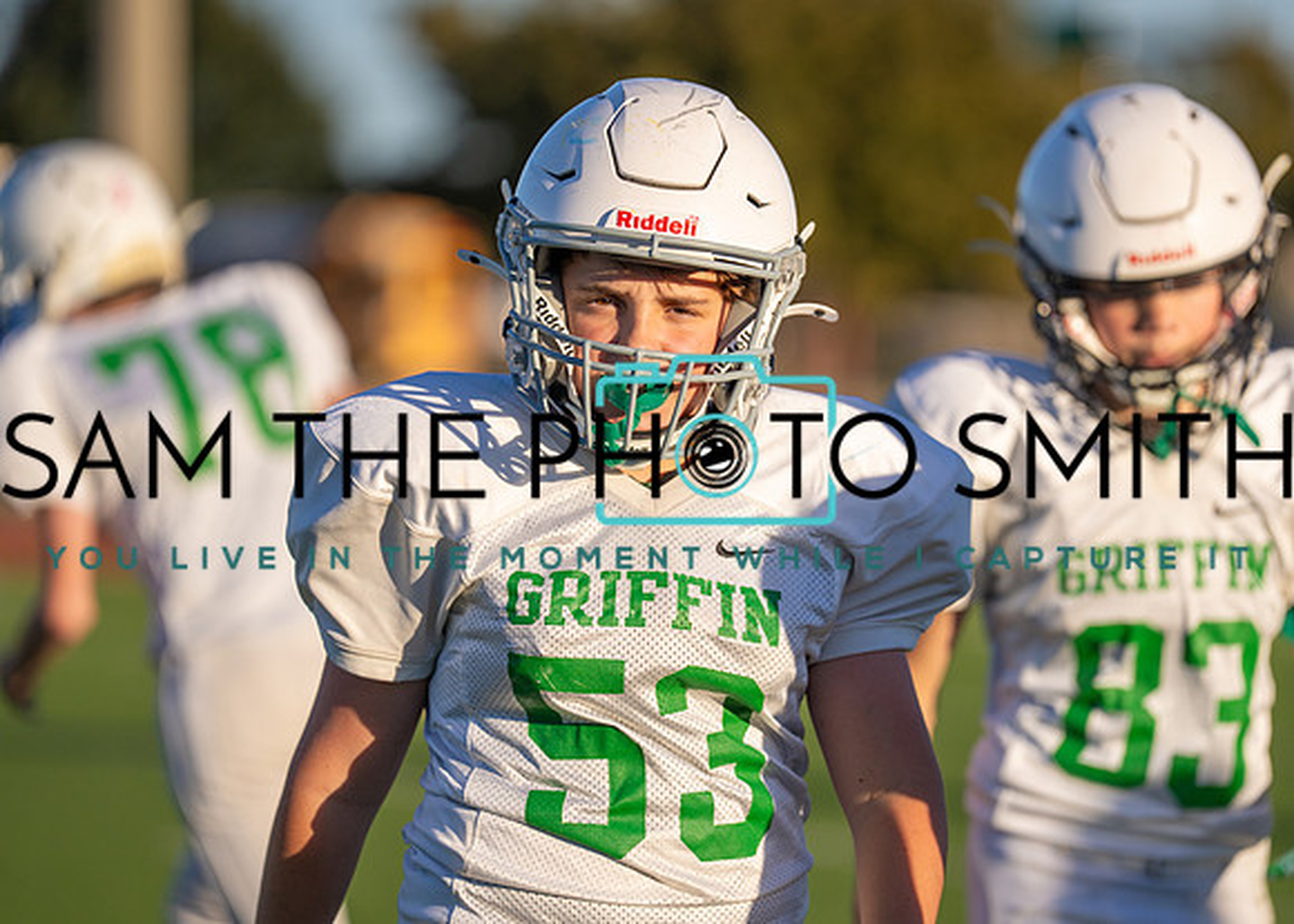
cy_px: 444
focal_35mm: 233
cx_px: 723
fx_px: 8553
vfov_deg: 6.2
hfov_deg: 8.7
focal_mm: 200
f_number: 2.8
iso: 200
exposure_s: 1/4000
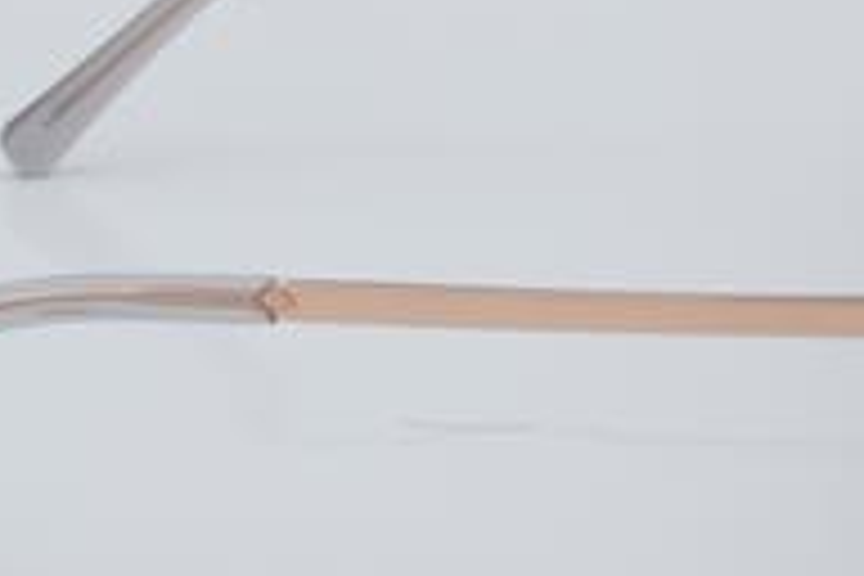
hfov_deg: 13.2
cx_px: 482
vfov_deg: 8.8
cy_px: 216
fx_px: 3744
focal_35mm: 156
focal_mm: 50
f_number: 32
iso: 100
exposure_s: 1/4
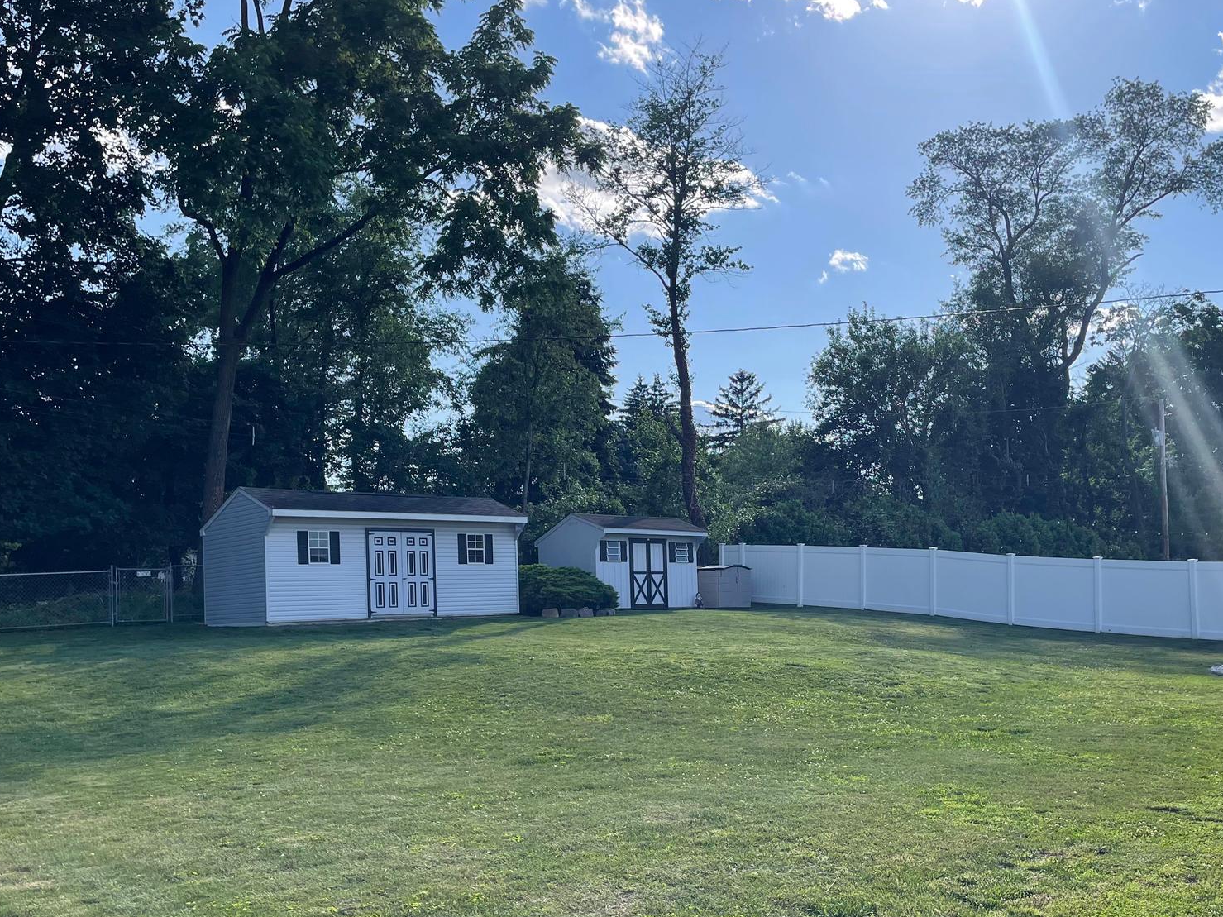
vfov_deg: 39.4
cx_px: 715
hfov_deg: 51.1
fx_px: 1272
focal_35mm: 36
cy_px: 579
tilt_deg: +4.1
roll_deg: +2.5
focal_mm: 4.2
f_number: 1.6
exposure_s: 1/2618
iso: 32
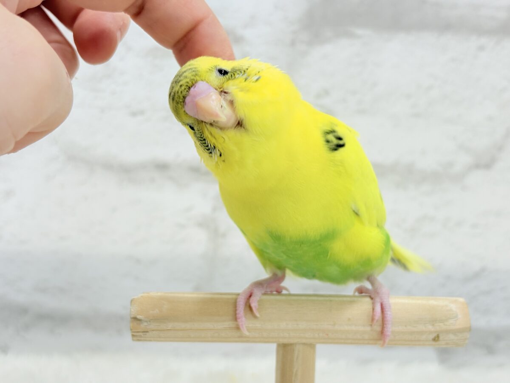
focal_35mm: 52
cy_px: 192
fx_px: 766
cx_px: 255
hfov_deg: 36.8
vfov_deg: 28.0
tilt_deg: -6.6
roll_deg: -1.9
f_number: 1.6
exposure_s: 1/50
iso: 32
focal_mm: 5.96
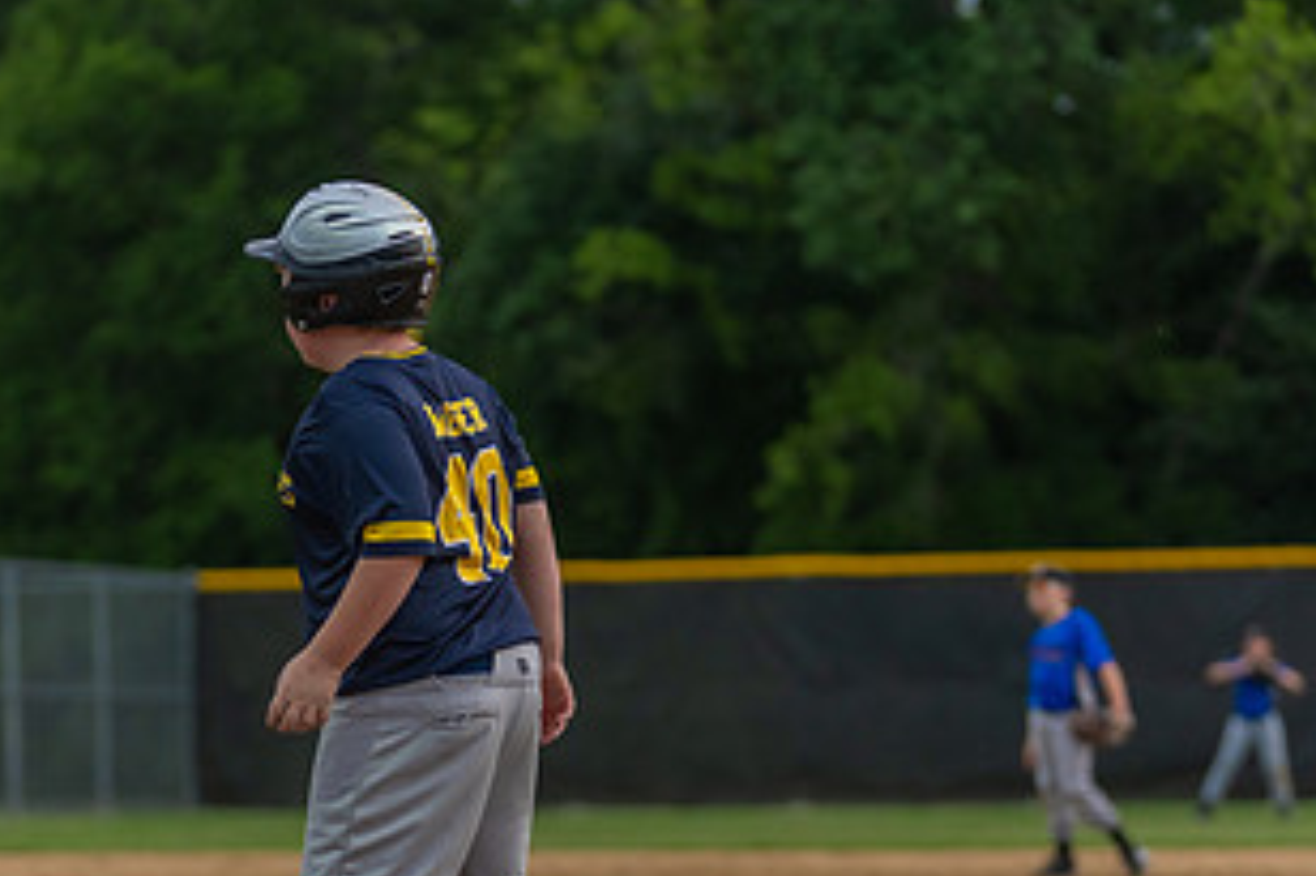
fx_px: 7234
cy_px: 703
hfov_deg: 10.4
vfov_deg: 6.9
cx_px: 338
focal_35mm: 198
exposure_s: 1/1000
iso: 1000
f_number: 2.8
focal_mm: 105
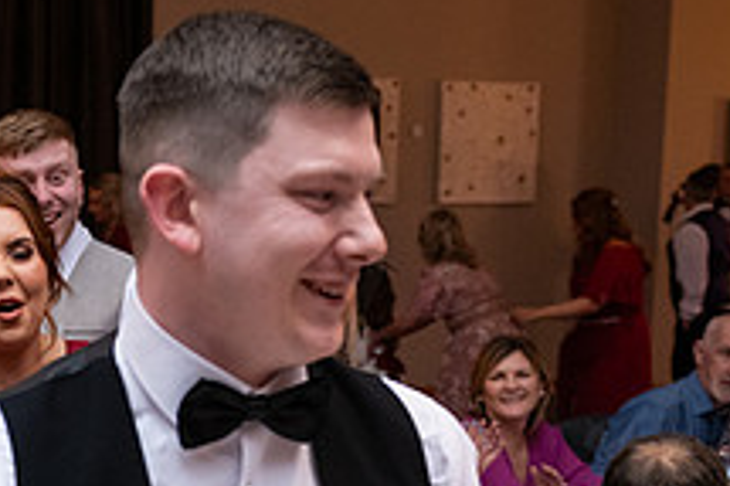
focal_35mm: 73
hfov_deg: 26.6
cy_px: 386
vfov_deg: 18.5
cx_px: 41
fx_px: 1479
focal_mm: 27
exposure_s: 1/160
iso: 1250
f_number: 3.5
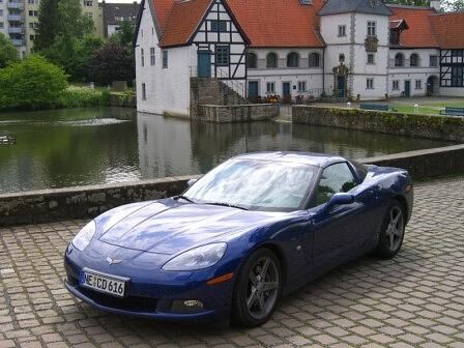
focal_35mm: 38
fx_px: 509
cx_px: 232
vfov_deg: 37.7
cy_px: 174
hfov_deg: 49.0
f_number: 2.8
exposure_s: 1/800
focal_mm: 7.9
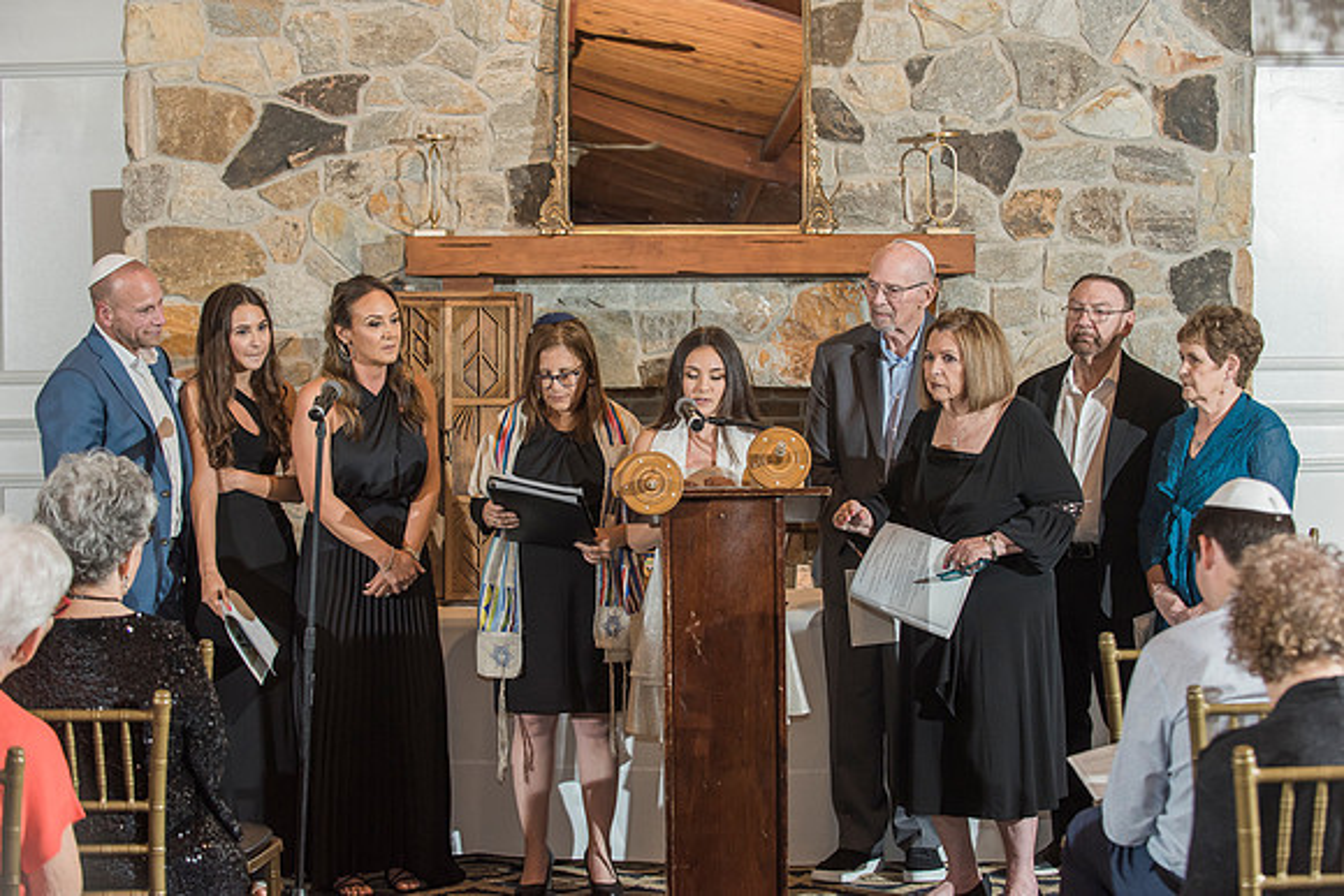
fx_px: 2913
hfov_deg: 26.0
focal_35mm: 78
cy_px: 448
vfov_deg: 17.5
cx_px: 672
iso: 1250
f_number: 4.5
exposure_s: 1/125
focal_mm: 78
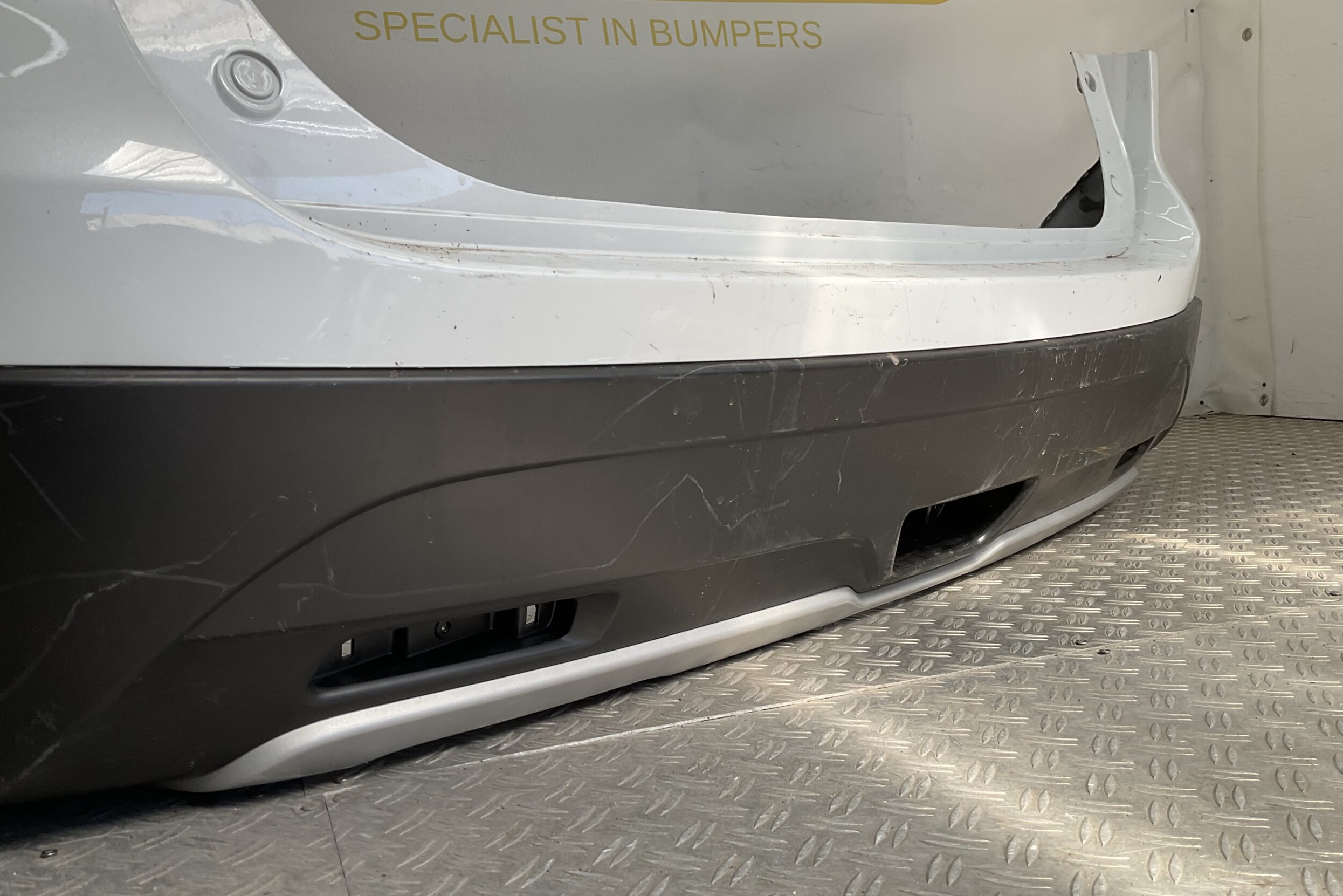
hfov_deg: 60.3
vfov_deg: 42.2
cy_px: 507
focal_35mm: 31
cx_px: 663
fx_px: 1156
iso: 16
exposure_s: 1/409
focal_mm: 3
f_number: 1.8
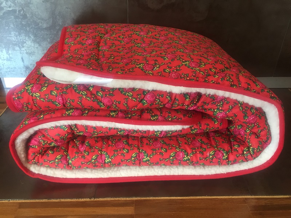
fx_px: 244
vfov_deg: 48.2
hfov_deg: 61.7
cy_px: 109
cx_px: 146
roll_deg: -0.8
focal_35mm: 29
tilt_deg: -32.7
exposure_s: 1/33
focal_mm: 4.15
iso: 100
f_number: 2.2
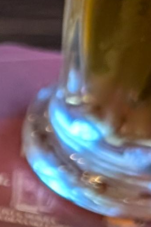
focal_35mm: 199
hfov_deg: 5.8
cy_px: 317
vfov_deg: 10.1
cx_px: -485
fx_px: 1250
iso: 1177
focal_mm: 6.9
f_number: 1.68
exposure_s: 1/100
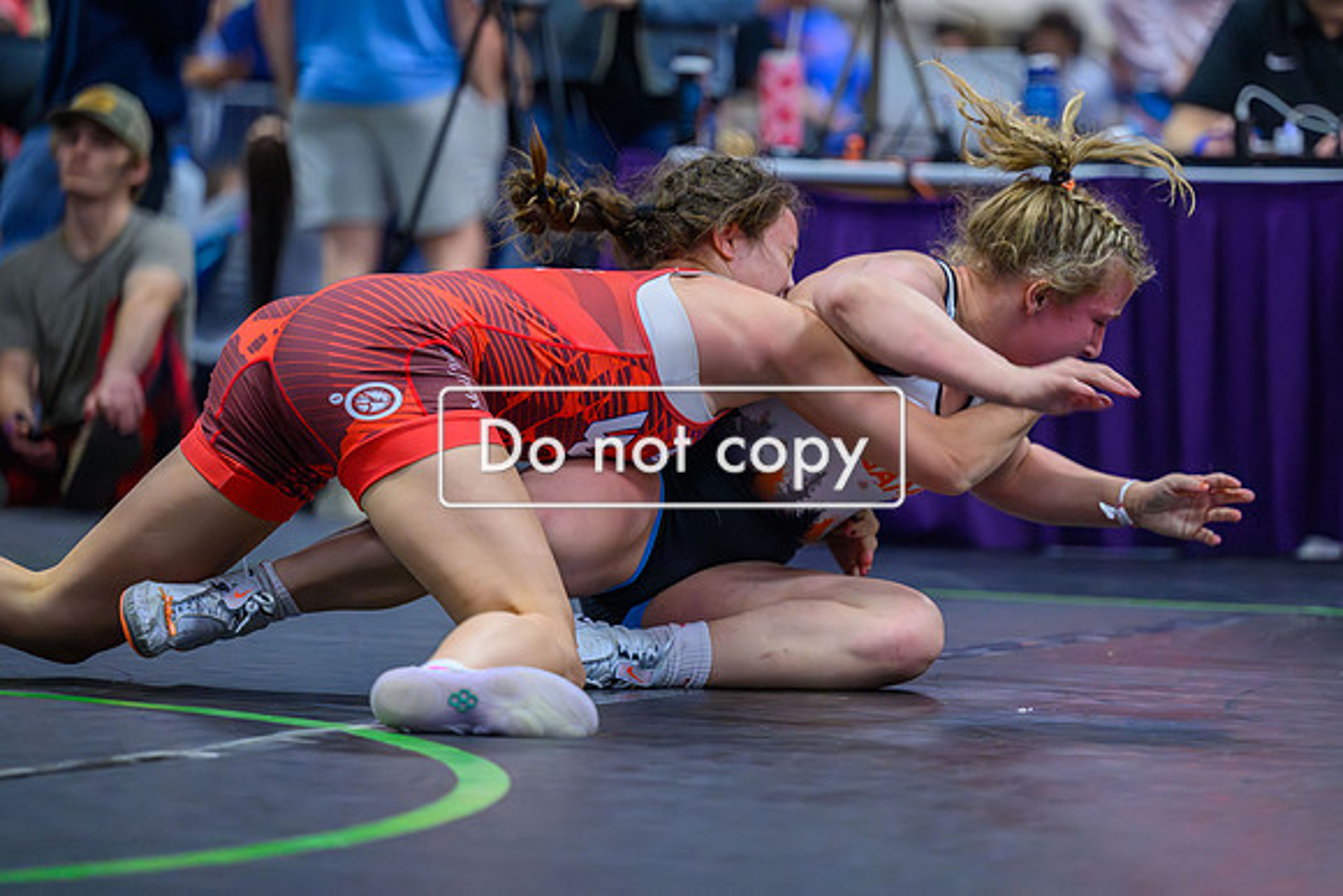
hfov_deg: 11.7
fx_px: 6551
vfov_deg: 7.8
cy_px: 396
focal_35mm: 176
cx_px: 756
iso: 12800
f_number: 2.8
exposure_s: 1/640
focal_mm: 150
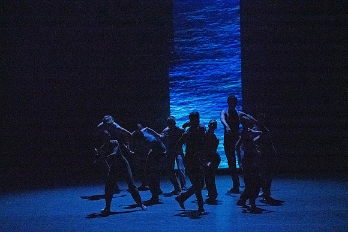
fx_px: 2504
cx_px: 174
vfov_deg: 5.3
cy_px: 116
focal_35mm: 259
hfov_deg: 7.9
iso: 25600
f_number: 5.6
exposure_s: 1/400
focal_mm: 259
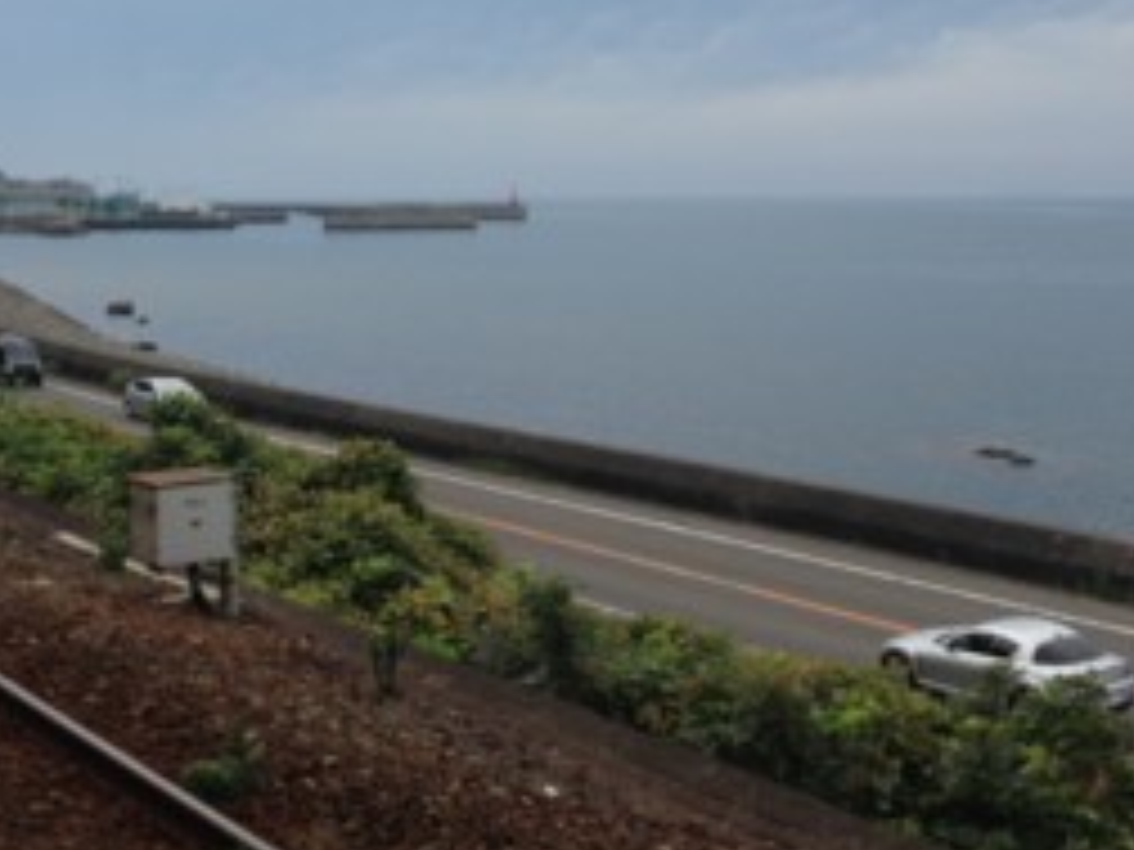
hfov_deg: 32.7
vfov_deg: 24.7
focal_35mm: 59
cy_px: 283
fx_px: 1933
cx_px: 634
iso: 50
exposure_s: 1/589
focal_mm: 4.13
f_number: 2.4
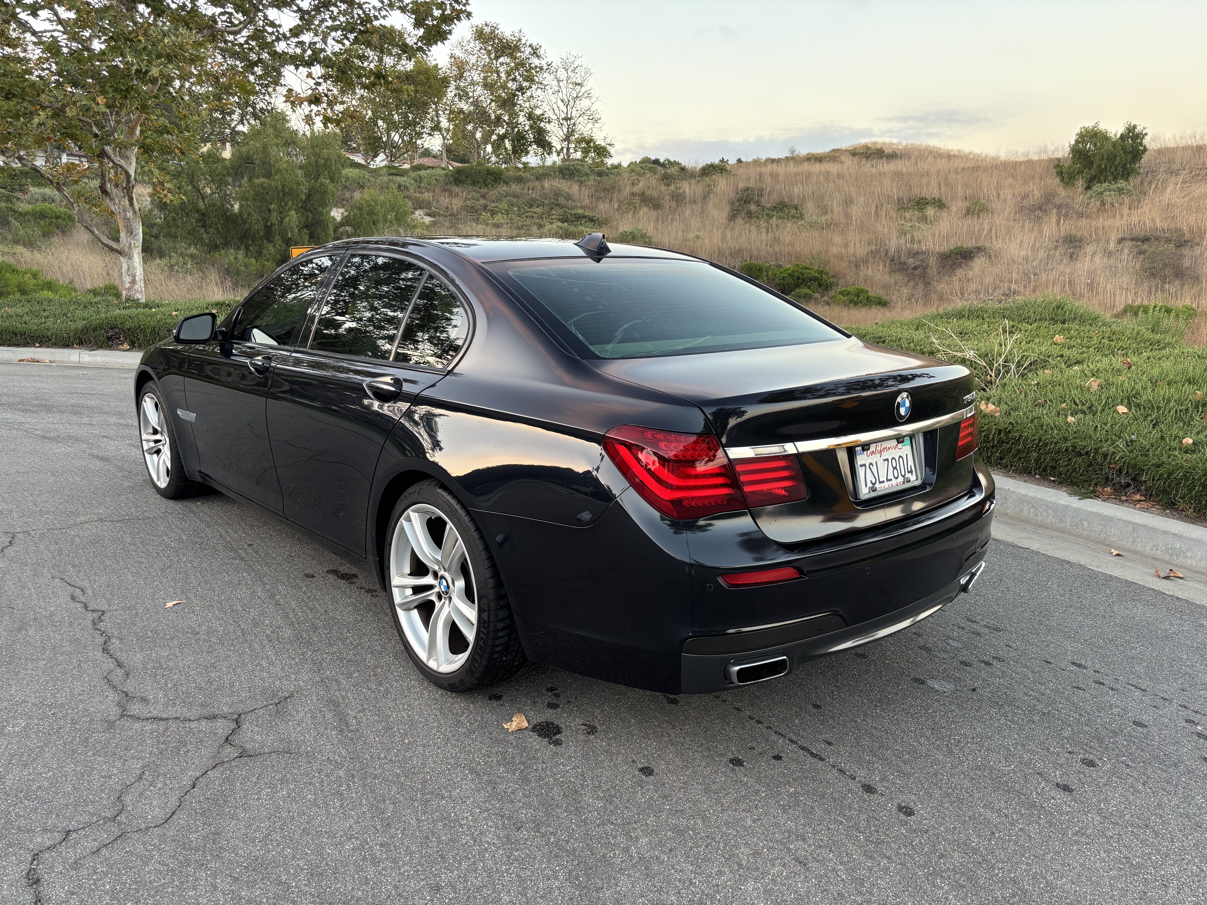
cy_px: 452
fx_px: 907
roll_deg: +1.6
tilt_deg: -12.6
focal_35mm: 26
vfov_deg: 53.1
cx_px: 604
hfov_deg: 67.3
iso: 125
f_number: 1.6
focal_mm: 5.96
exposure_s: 1/95
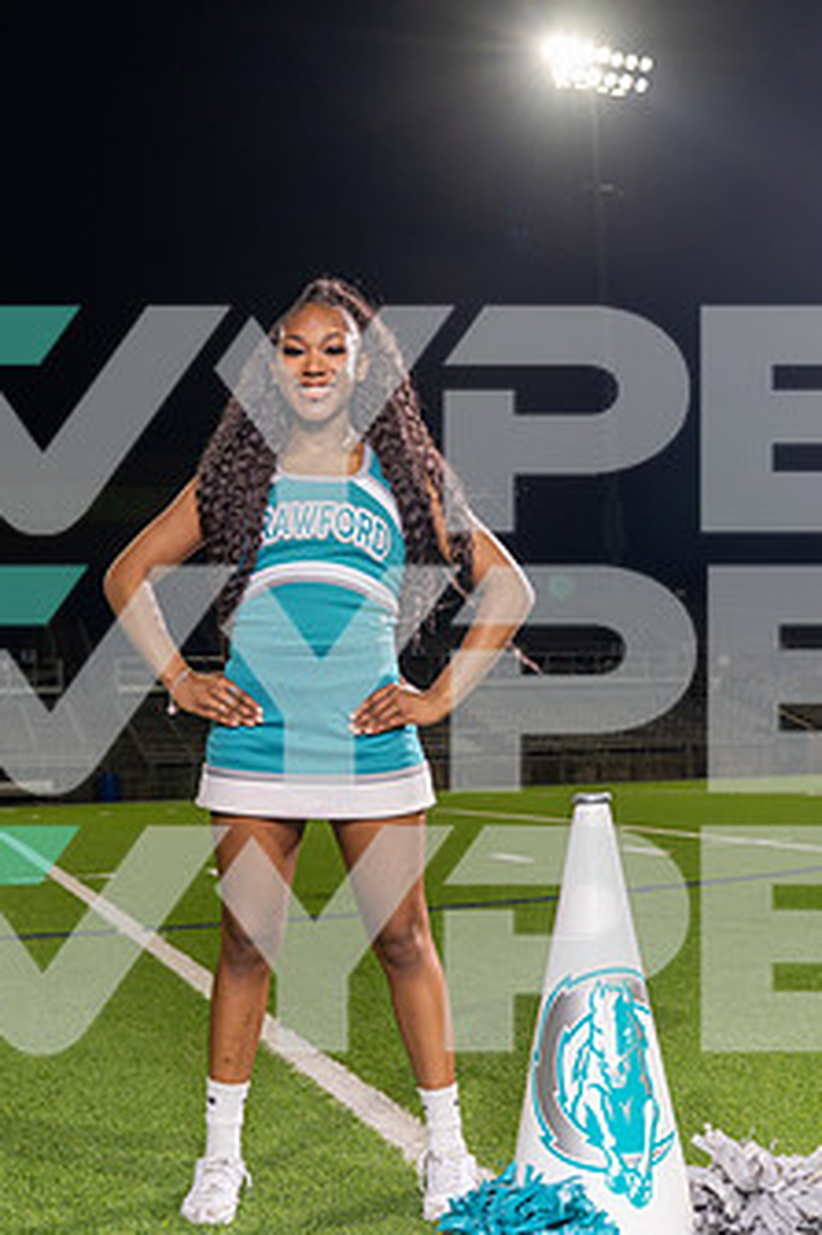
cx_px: 409
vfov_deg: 41.9
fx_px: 1611
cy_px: 682
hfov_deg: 28.6
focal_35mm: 47
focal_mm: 35
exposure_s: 1/250
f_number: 4.5
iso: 640
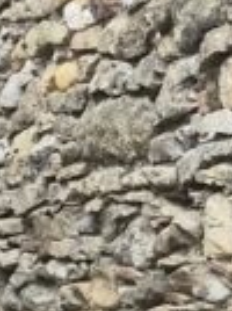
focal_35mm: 176
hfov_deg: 6.9
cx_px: -610
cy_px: 179
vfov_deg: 11.3
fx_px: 1578
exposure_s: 1/180
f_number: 1.8
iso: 64
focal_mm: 5.4
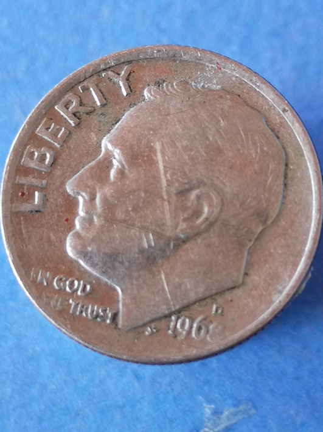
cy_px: 216
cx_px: 162
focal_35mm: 111
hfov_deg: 13.3
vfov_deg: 17.7
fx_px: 1382
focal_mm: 5.58
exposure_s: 1/100
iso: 100
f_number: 1.8
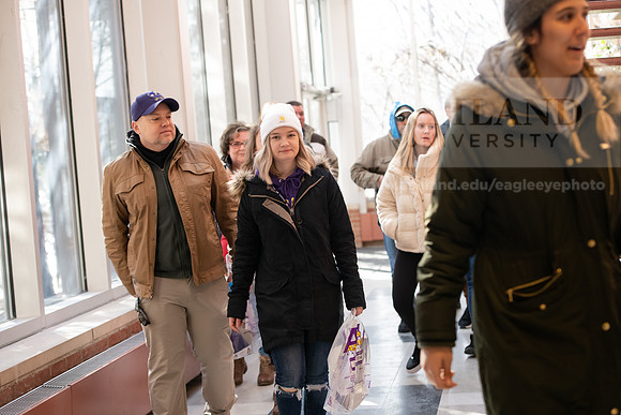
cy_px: 208
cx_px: 310
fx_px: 1208
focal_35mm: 70
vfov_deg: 19.5
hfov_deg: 28.8
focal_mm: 70
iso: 1600
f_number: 4
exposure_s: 1/250
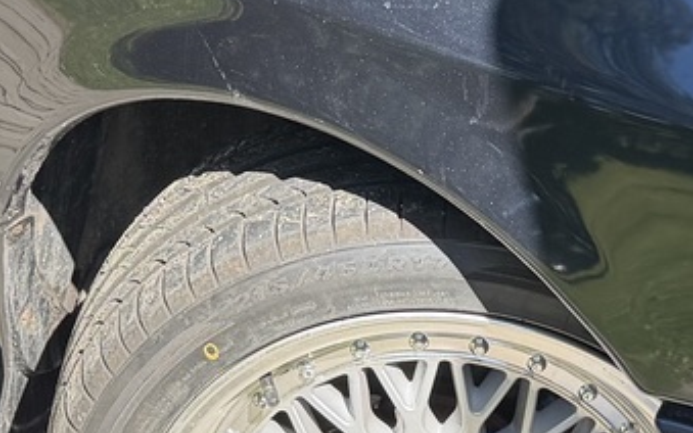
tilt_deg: -22.5
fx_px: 2267
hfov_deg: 17.3
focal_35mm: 120
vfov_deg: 10.5
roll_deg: +0.6
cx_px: 206
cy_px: -225
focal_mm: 6.76
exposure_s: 1/1337
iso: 100
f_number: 1.78
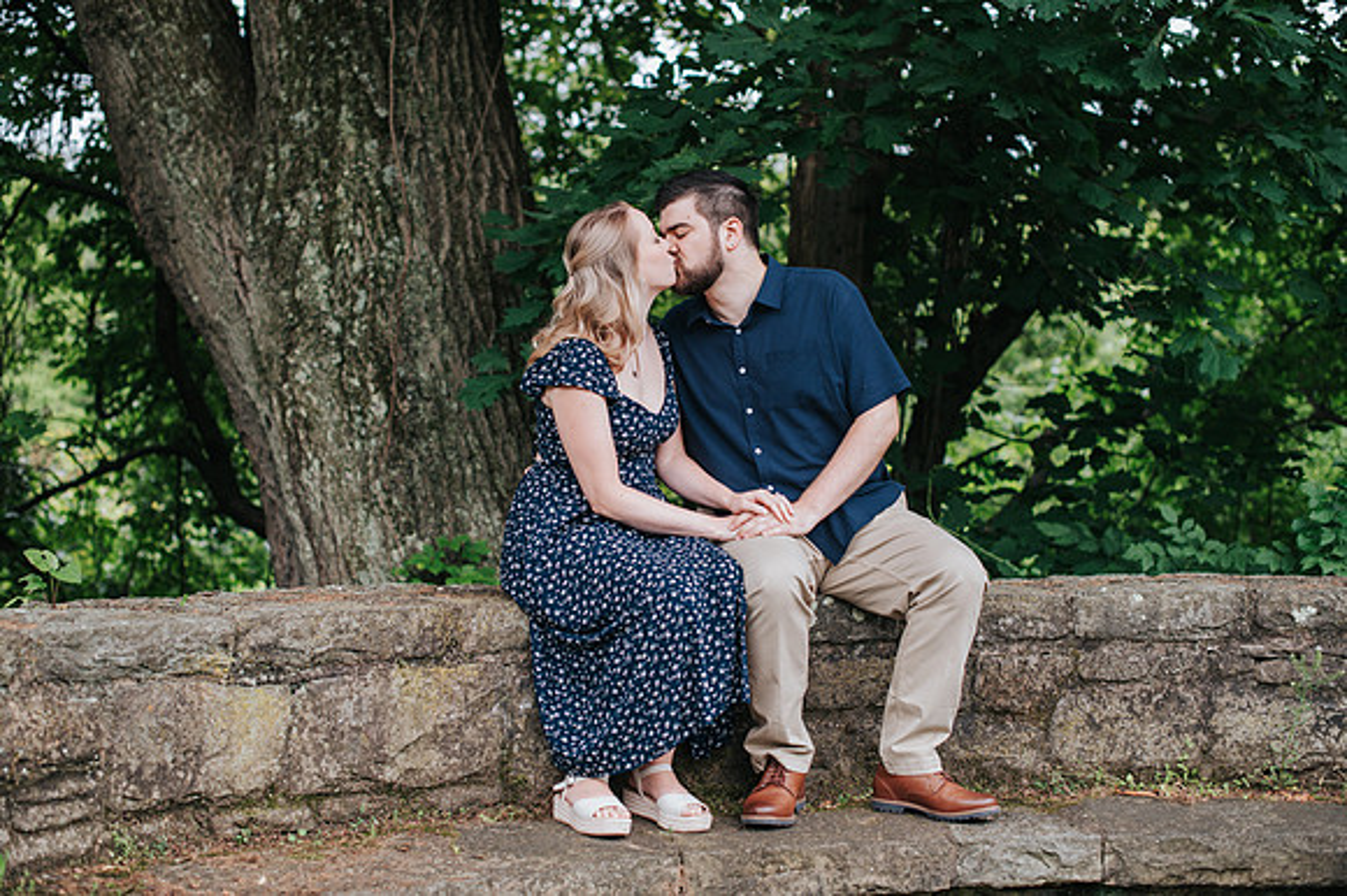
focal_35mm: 52
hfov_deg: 38.0
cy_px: 430
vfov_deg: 25.8
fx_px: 1955
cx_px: 646
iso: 320
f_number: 2.8
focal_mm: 50
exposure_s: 1/500
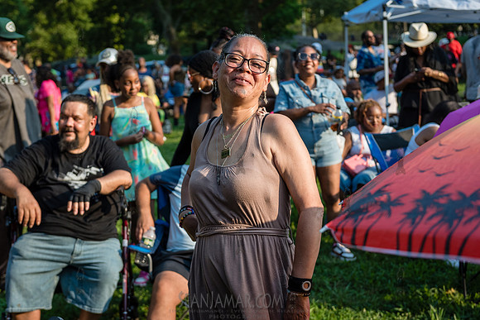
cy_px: 160
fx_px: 747
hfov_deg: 35.6
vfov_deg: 24.2
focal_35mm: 56
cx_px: 240
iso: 500
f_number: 3.5
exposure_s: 1/2000
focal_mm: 56
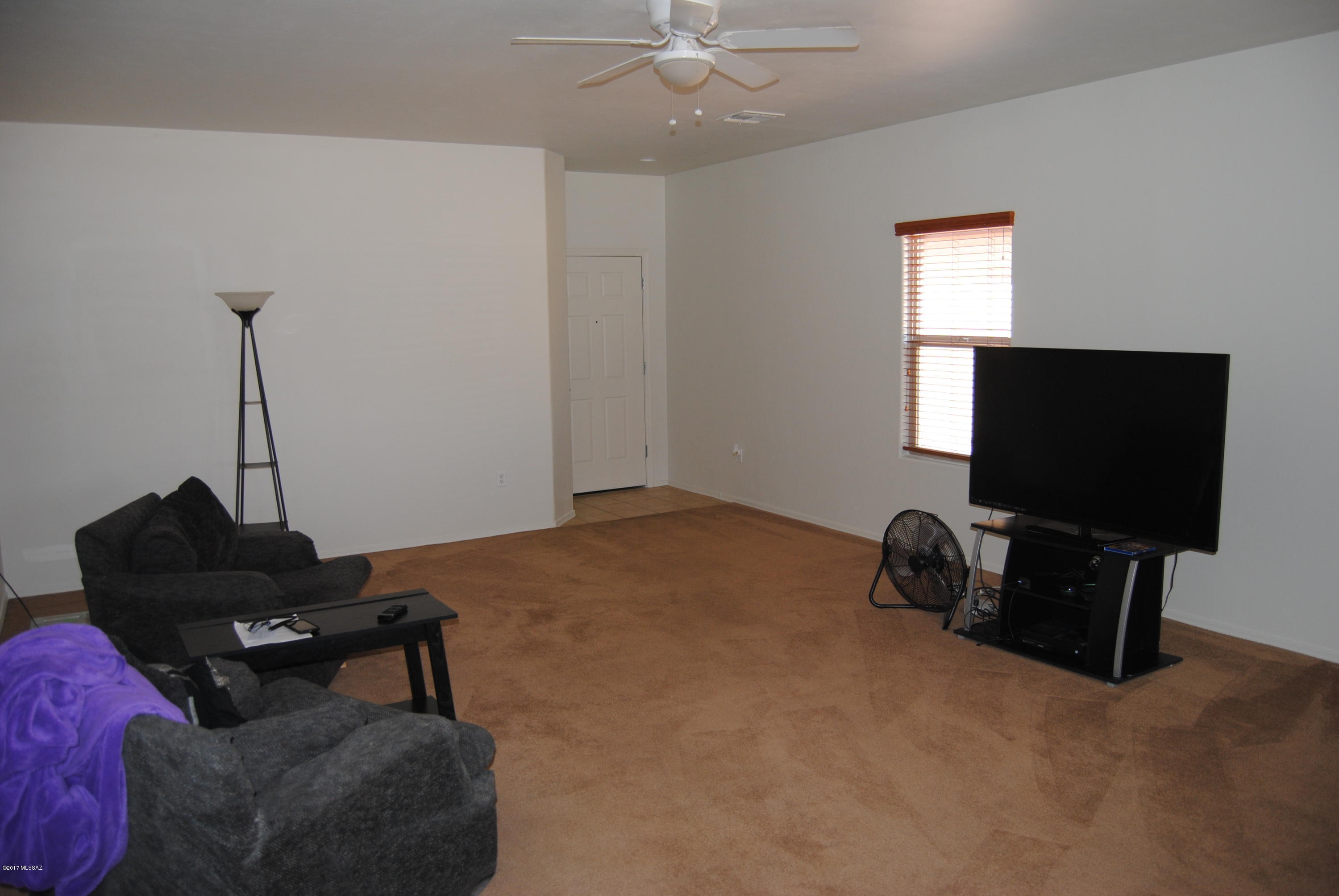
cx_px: 670
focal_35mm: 27
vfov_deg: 48.0
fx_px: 1005
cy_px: 448
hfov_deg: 67.3
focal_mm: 18
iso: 200
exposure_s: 1/60
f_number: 3.5
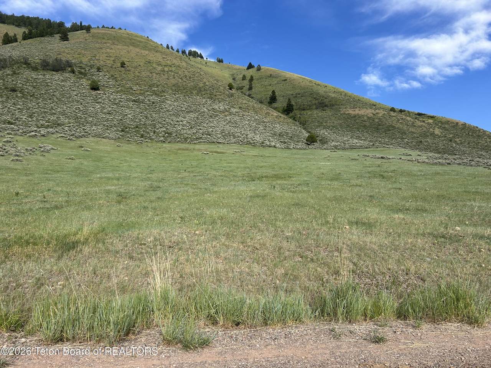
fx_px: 369
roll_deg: -1.8
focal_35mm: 26
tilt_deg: +4.4
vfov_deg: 53.1
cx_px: 246
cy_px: 184
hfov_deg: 67.3
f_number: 1.5
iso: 50
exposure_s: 1/2695
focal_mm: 5.7
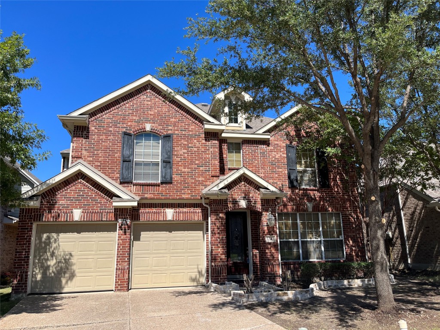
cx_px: 220
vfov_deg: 53.1
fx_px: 330
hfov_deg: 67.3
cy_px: 165
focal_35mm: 26
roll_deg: +2.2
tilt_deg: +13.9
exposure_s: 1/2967
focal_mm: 5.1
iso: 50
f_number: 1.6
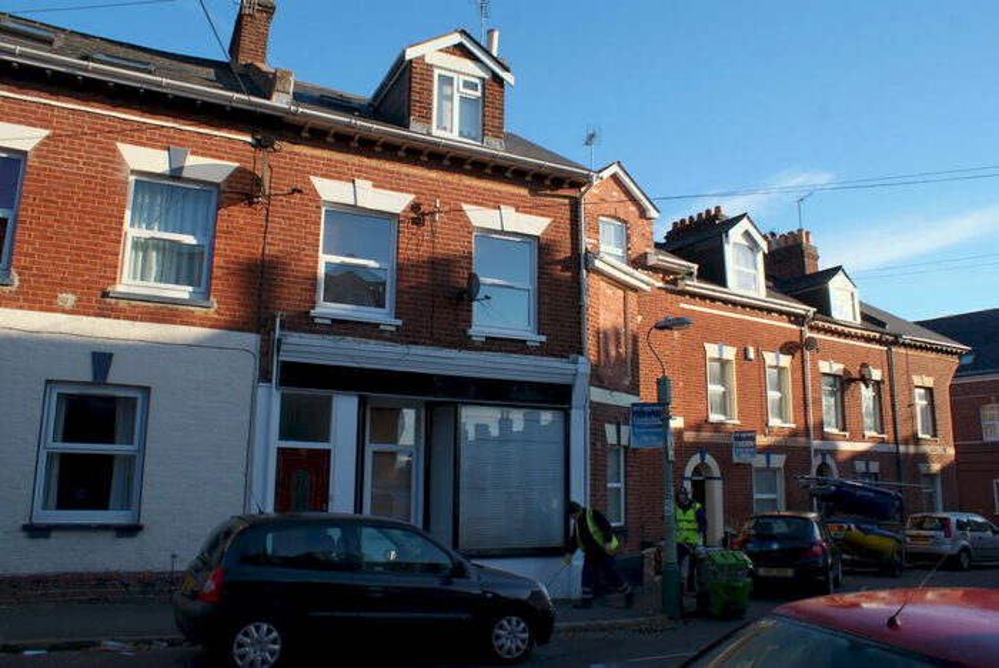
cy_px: 334
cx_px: 500
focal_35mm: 27
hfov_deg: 67.3
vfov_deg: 48.0
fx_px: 750
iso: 100
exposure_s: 1/80
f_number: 9
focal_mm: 18
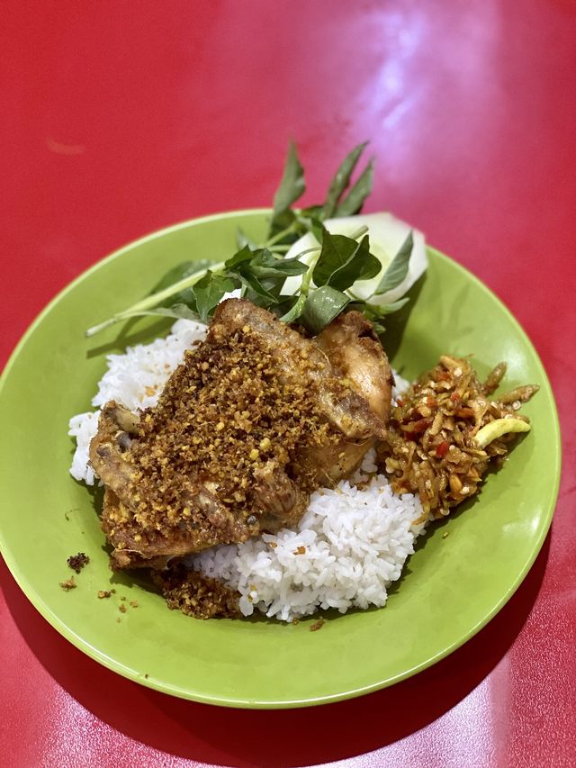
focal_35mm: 52
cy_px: 384
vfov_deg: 36.8
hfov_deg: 28.0
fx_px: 1153
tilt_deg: -57.1
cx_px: 288
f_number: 2
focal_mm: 6
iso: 320
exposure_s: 1/33
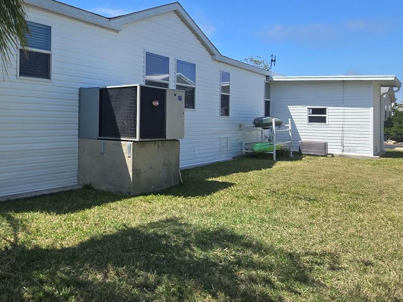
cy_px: 119
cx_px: 49
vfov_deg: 51.0
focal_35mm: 27
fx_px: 314
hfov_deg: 57.2
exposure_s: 1/2151
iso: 50
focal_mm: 2.2
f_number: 2.2
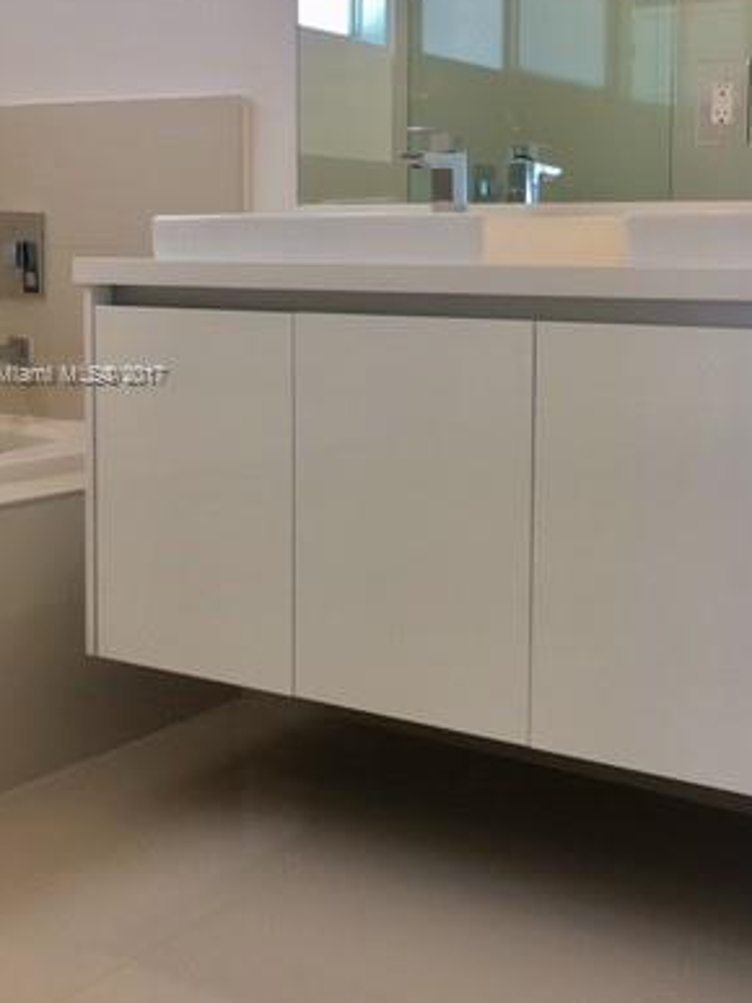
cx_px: 490
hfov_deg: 30.1
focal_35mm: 48
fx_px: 1391
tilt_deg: -4.2
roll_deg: -0.8
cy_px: 376
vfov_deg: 39.4
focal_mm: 4.15
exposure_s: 1/60
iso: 25
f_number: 2.2
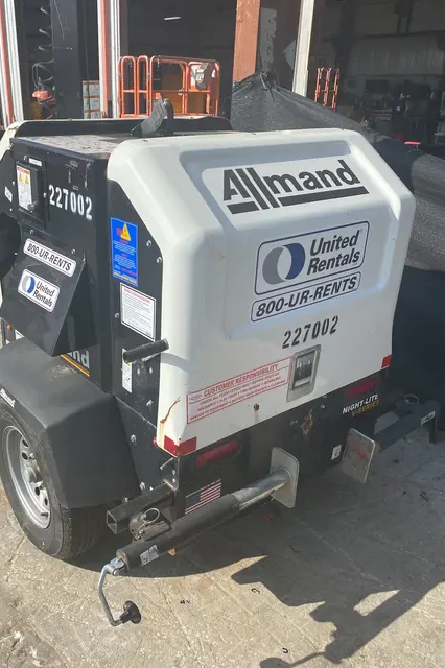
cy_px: 351
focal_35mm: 31
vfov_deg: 60.3
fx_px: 575
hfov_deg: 41.9
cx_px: 159
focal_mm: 4.25
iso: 32
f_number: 1.8
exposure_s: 1/2817
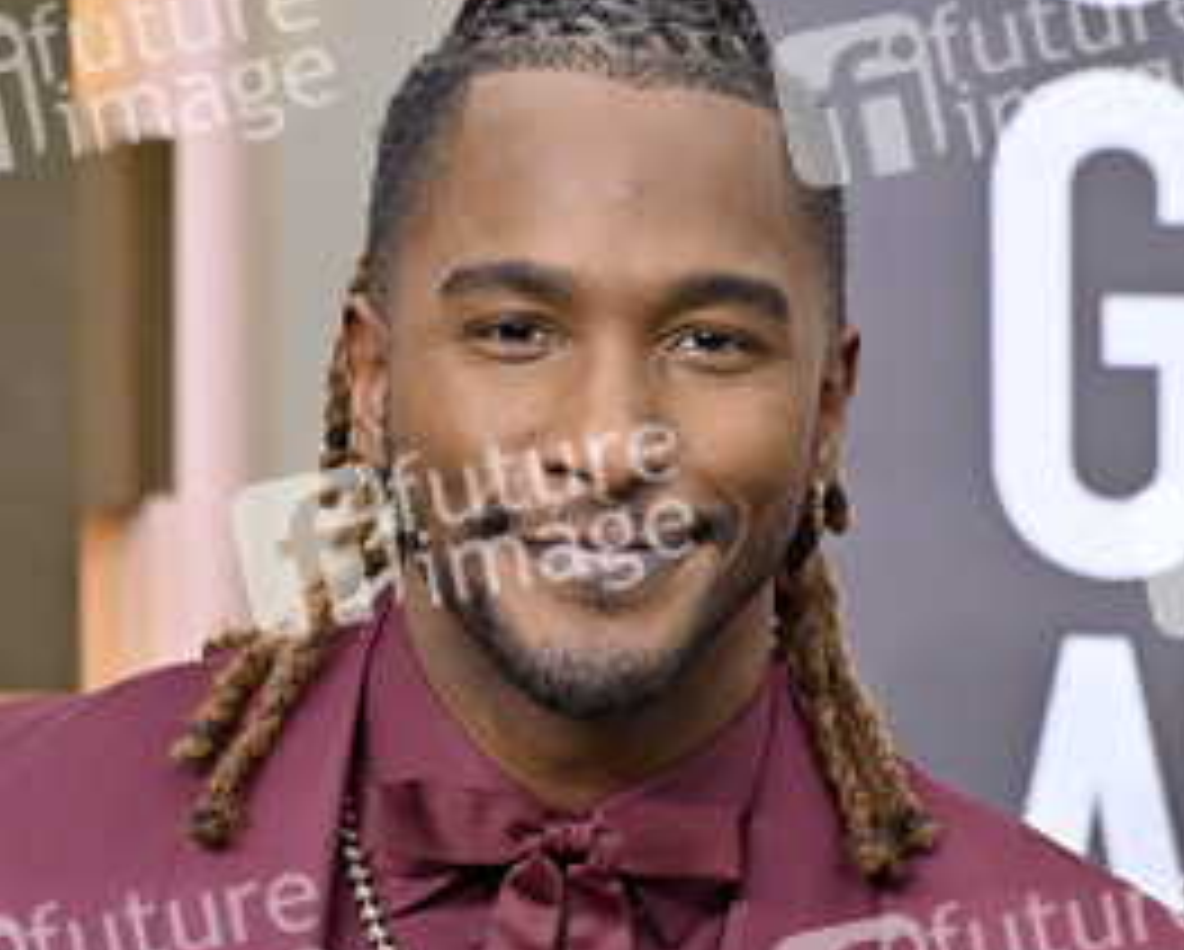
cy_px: 756
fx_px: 12489
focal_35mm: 356
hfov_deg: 5.4
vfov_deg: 4.4
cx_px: 594
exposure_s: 1/400
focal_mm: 250
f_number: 8
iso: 1000
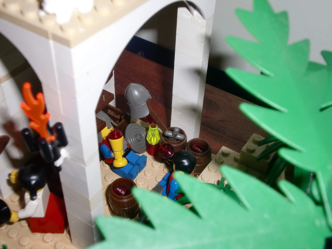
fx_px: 460
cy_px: 124
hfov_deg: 39.7
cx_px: 166
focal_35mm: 48
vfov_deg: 30.3
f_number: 3.4
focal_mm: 7.91
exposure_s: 1/30
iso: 64
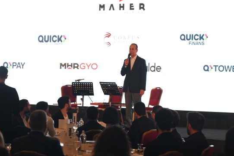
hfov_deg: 17.3
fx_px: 767
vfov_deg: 11.6
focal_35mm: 118
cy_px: 82
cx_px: 131
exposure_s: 1/60
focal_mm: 100
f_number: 4
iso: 1250
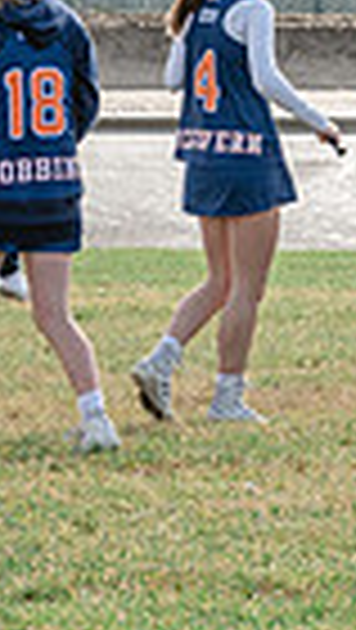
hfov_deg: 2.4
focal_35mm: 503
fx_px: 8421
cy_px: 92
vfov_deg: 4.3
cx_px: 1298
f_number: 8
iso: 400
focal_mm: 116
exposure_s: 1/1000
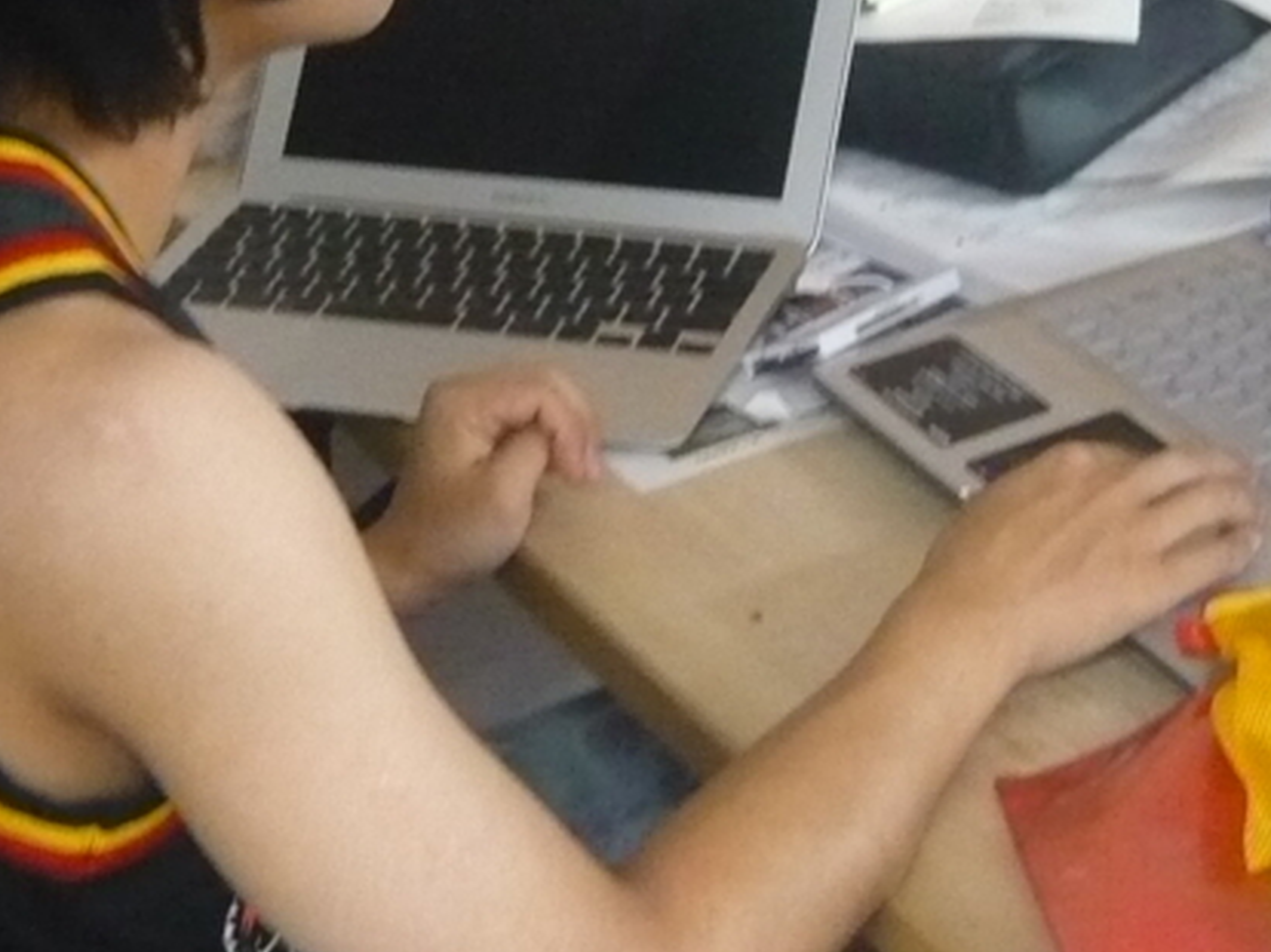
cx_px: 912
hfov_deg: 22.4
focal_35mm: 87
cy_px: 292
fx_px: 3193
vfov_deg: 16.9
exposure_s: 1/25
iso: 400
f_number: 2.9
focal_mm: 4.9
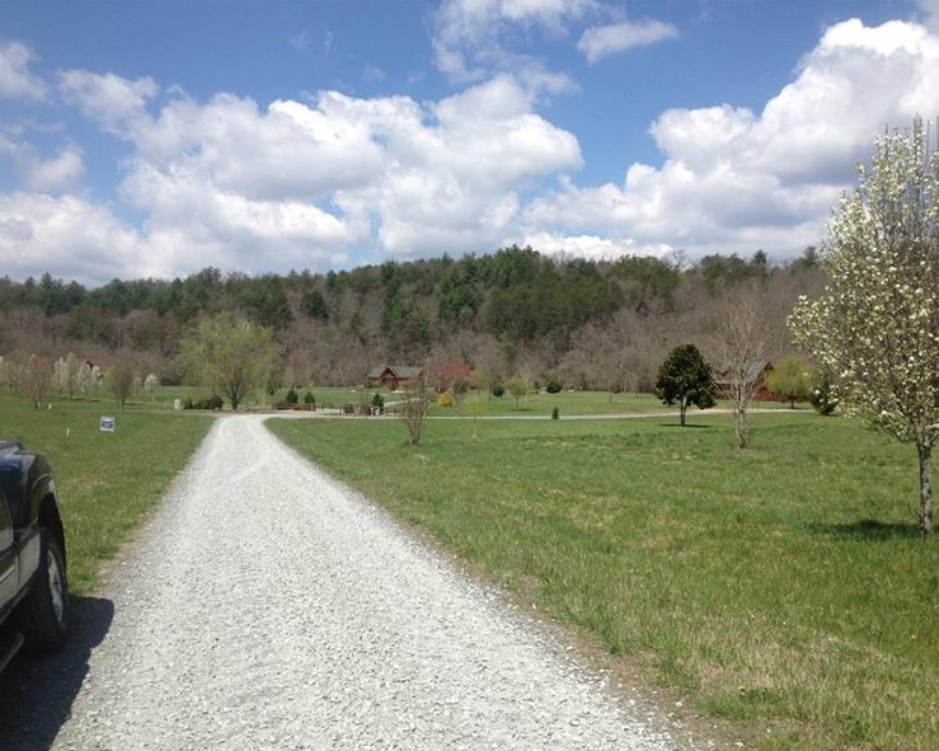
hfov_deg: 49.1
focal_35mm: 37
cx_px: 482
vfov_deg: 40.1
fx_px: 1028
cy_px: 377
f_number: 2.4
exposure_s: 1/1783
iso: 50
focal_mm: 4.28
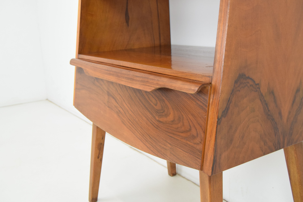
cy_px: 101
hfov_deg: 46.4
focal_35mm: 42
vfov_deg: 31.9
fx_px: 354
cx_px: 152
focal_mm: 28
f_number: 6.3
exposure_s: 1/160
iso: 1600
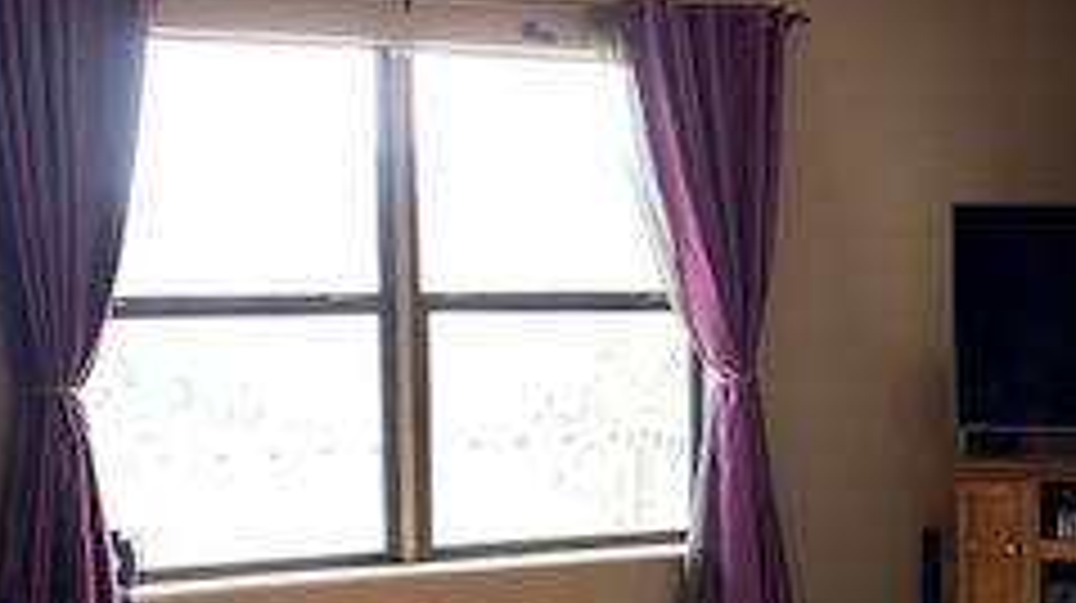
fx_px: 2167
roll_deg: -0.7
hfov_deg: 26.3
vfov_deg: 15.8
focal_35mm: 76
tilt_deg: -5.0
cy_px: 418
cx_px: 1099
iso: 125
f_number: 1.8
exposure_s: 1/60
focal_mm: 4.25
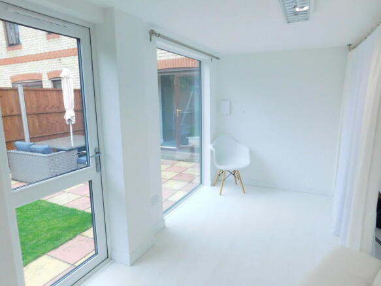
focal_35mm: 23
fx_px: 253
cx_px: 190
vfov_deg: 58.9
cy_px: 143
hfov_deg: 73.9
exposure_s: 1/800
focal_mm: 4
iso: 400
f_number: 3
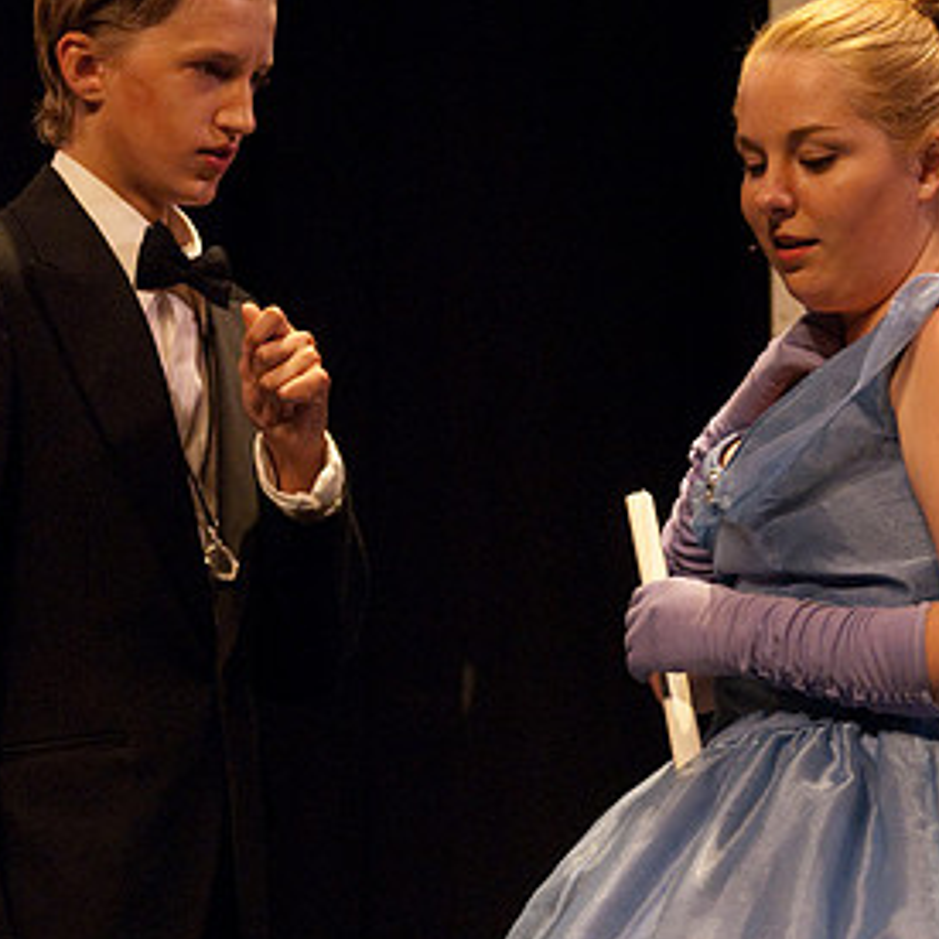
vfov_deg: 5.6
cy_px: 413
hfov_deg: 5.6
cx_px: 475
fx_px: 9575
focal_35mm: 312
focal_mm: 116
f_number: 2.8
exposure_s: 1/160
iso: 1000
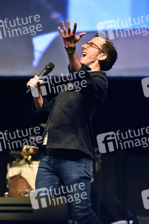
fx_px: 1244
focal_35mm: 200
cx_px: 74
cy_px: 112
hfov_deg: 6.9
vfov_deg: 10.3
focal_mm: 200
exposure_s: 1/200
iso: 3200
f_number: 4
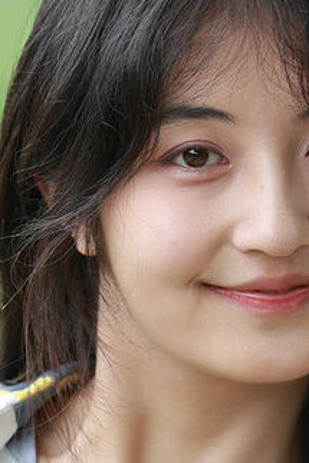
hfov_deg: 1.4
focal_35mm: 974
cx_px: 7
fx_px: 12526
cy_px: 672
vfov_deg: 2.1
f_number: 2.8
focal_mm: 200
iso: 100
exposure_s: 1/200
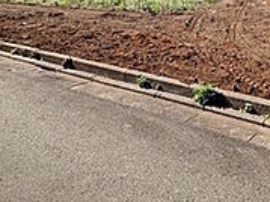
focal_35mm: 47
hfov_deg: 40.3
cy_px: -87
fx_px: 366
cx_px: 160
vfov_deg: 24.9
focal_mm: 1.83
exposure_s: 1/3322
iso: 47
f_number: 2.2
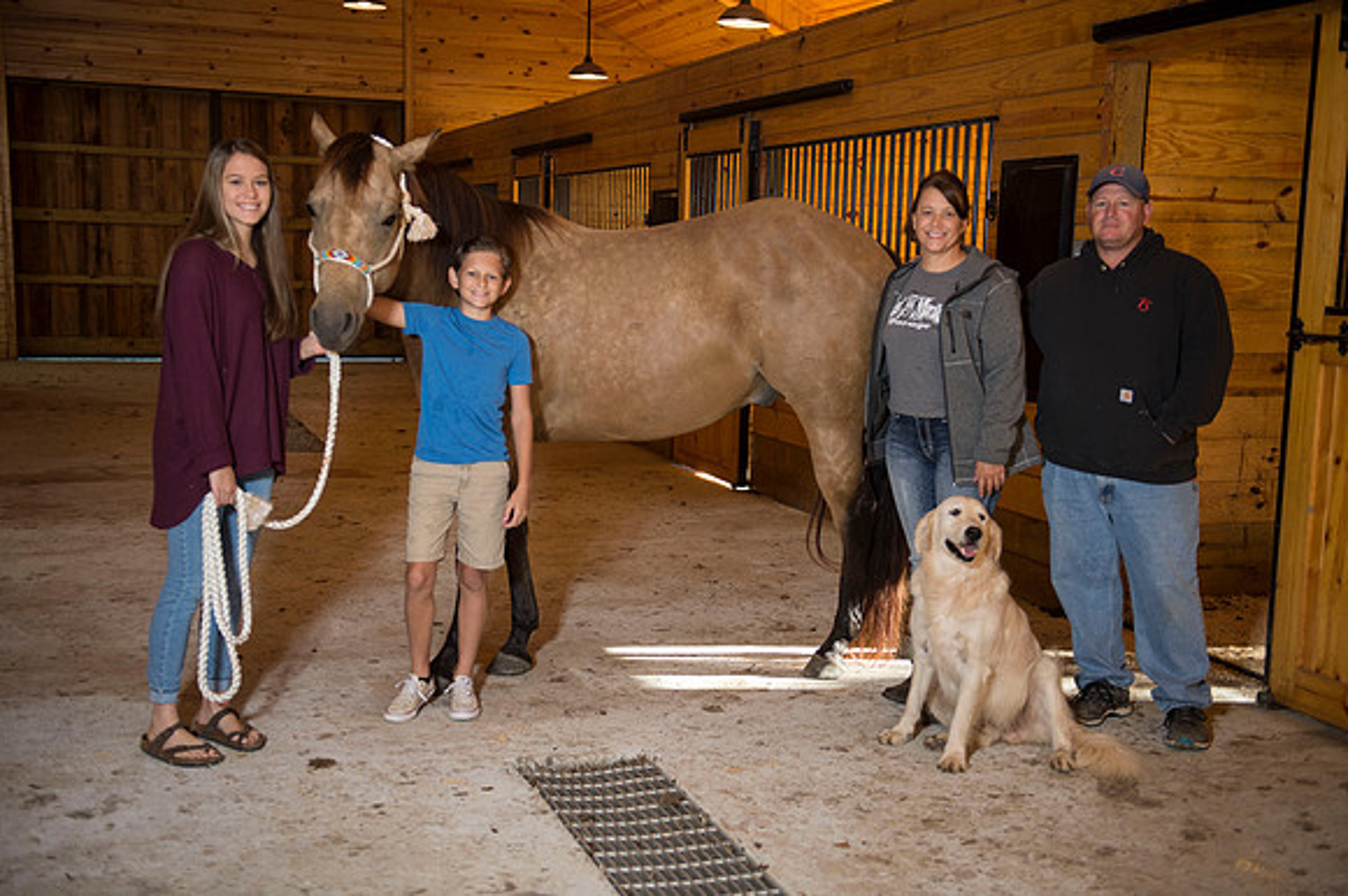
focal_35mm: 44
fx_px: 1647
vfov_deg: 30.5
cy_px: 448
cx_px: 674
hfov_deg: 44.5
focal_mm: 44
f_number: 2.8
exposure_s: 1/125
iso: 200
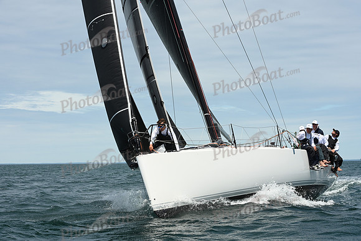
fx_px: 822
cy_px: 120
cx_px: 180
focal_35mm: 82
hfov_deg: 24.8
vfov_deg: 16.7
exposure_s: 1/1000
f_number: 10
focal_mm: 82
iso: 320
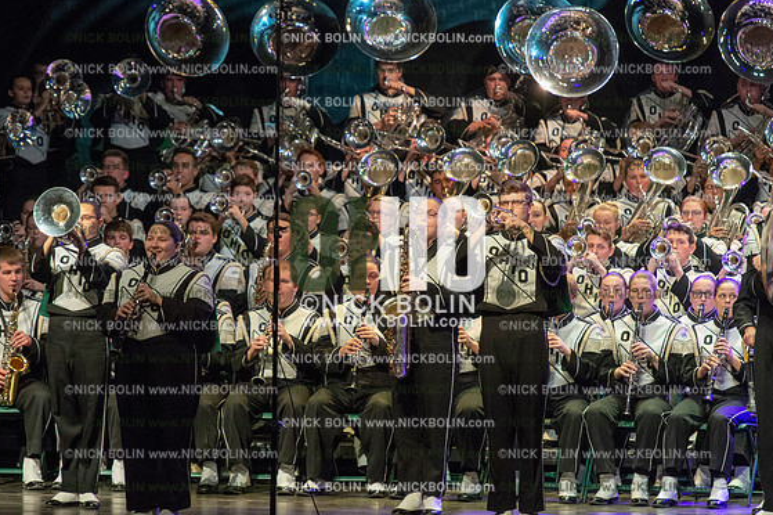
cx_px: 387
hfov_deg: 8.3
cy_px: 262
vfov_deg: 5.5
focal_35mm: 249
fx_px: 5343
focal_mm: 240
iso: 8000
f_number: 5.6
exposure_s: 1/320
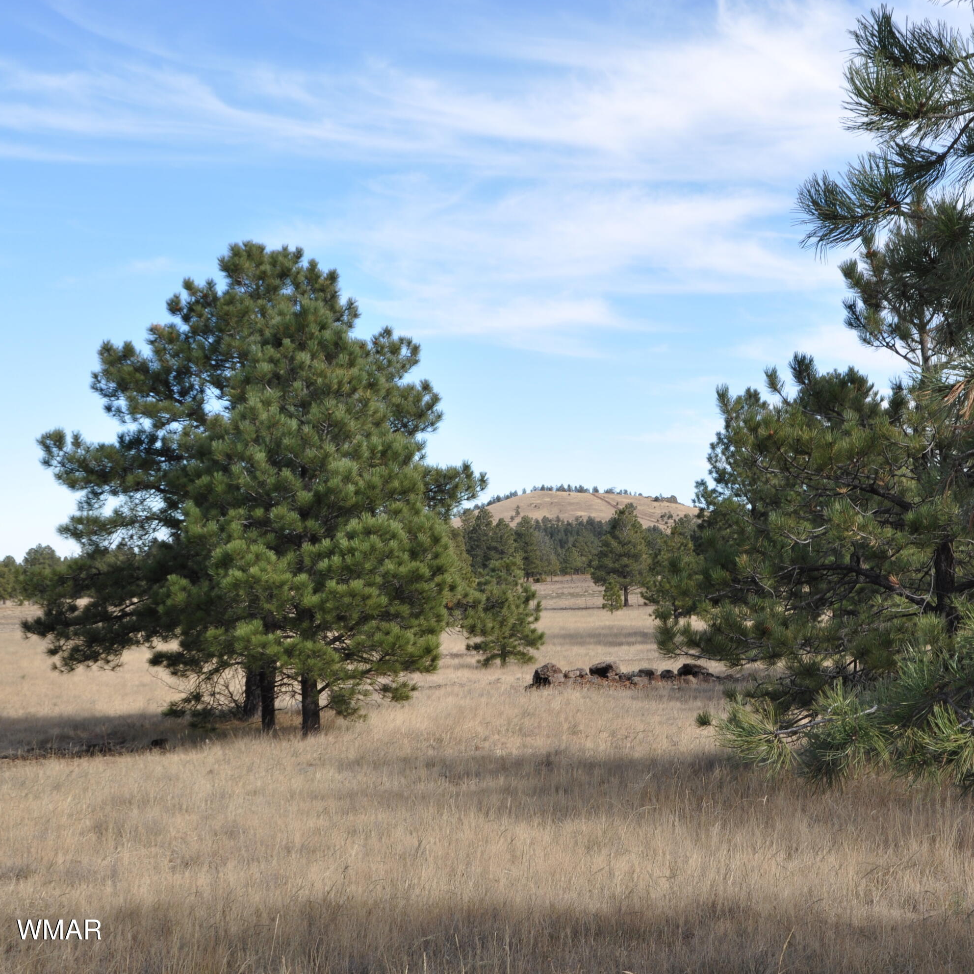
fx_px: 1592
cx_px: 654
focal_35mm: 50
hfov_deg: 33.7
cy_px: 486
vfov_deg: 34.0
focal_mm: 26
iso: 200
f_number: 10
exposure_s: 1/200
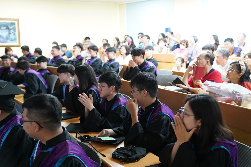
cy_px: 84
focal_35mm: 43
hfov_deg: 45.4
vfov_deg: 31.2
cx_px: 126
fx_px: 300
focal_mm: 43
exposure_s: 1/50
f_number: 2.8
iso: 1600
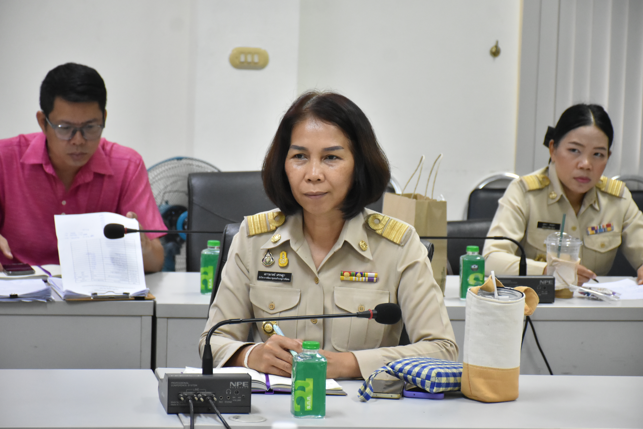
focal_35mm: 128
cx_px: 322
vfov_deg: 10.8
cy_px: 214
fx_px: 2278
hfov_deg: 16.1
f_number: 5.3
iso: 3200
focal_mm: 85
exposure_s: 1/125
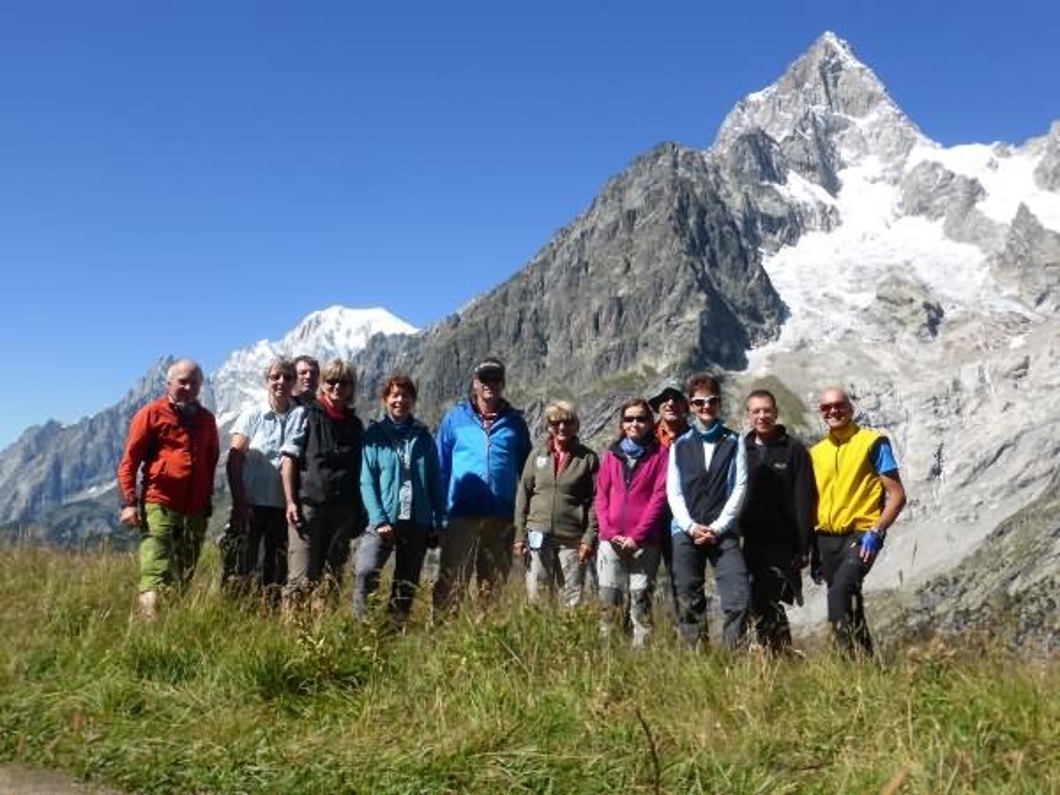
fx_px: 1072
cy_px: 398
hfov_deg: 52.6
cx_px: 530
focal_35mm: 35
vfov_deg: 40.7
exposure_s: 1/1000
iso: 100
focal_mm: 6.1
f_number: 3.7
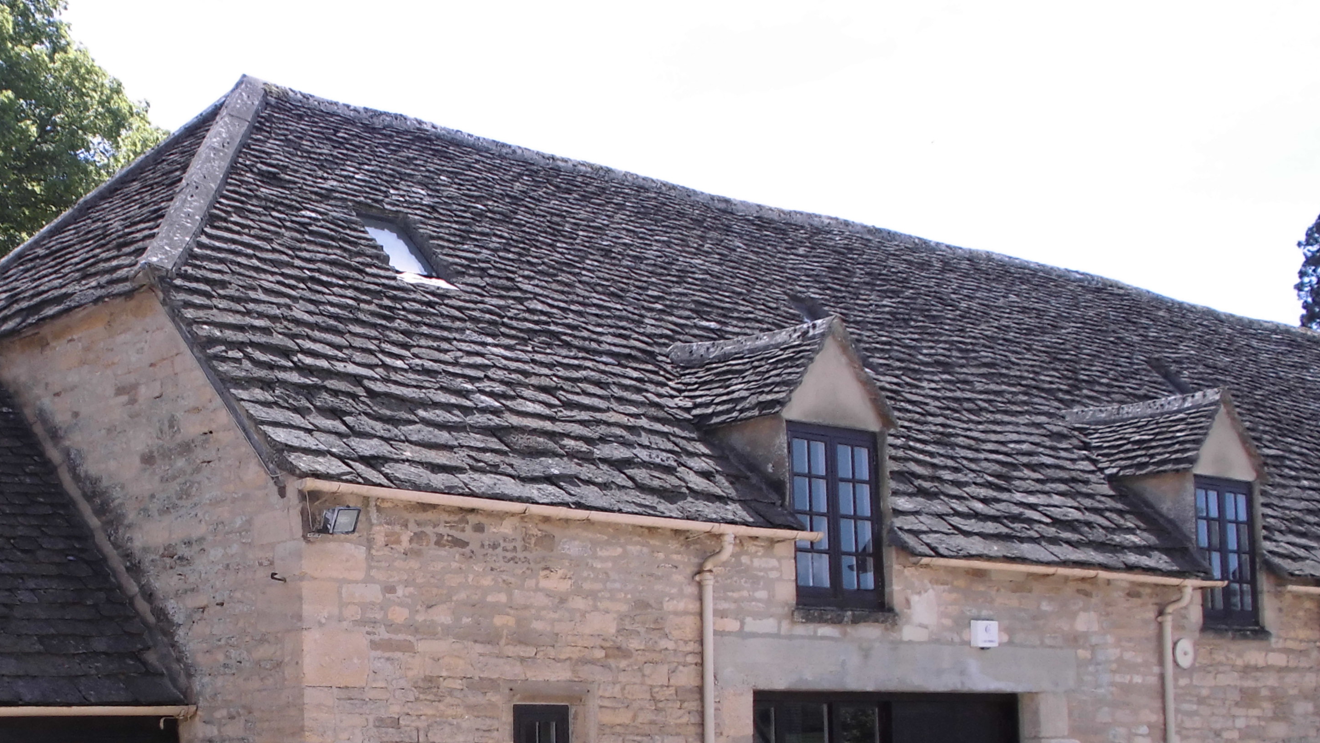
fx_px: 1995
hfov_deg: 35.8
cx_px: 338
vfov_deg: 20.8
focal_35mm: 57
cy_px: 624
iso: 64
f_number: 3.6
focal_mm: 6
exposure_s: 1/500
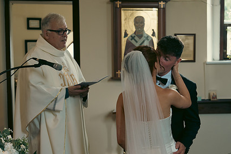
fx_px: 455
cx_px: 148
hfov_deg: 28.3
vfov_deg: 19.1
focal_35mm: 71
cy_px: 96
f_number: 3.5
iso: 1000
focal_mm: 52
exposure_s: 1/200
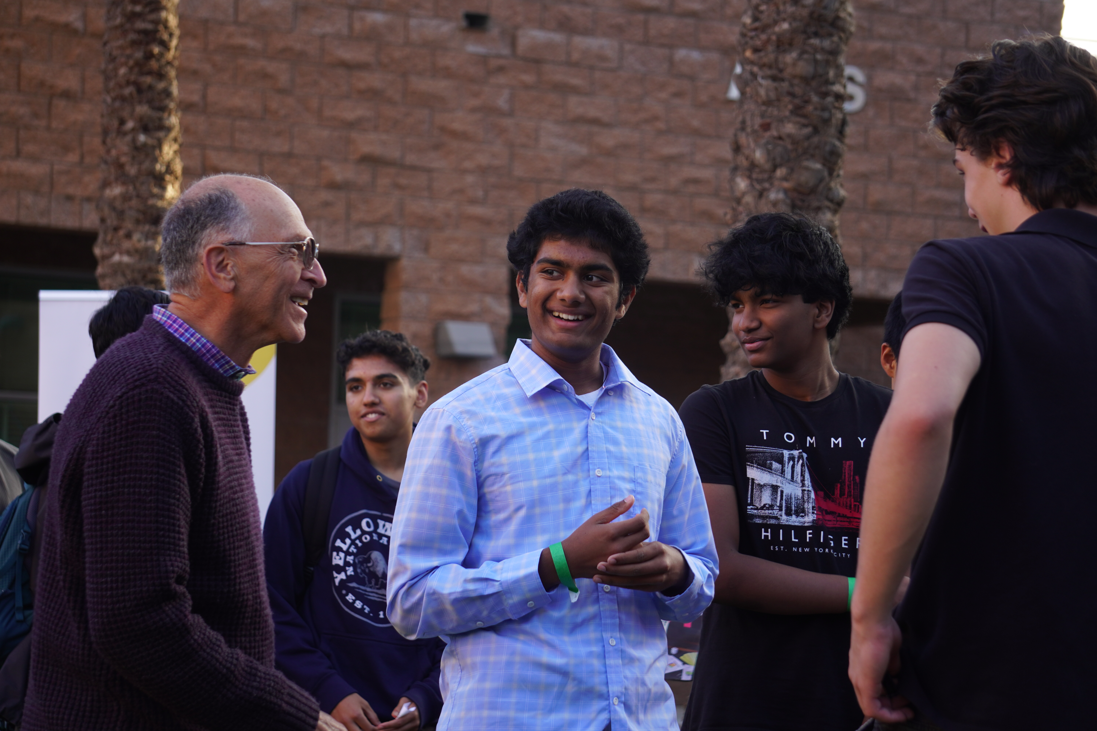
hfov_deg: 18.4
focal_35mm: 111
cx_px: 548
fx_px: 3382
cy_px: 366
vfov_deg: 12.3
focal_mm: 74
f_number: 5
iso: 160
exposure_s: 1/100
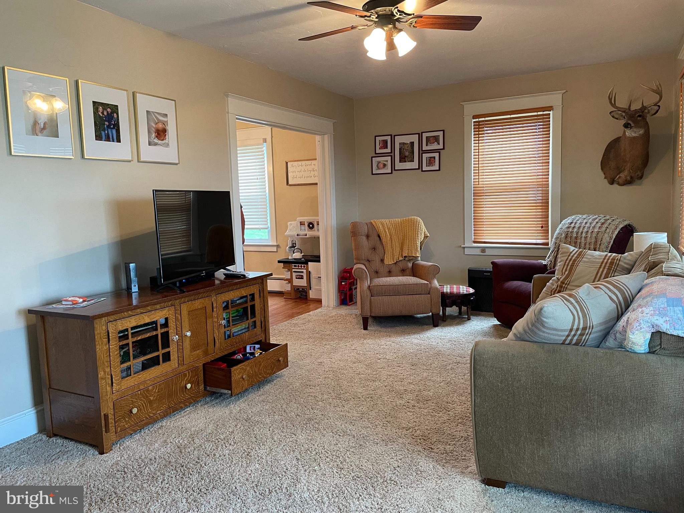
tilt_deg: -5.3
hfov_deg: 67.3
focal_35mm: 26
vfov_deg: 53.1
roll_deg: +1.7
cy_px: 256
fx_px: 514
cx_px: 342
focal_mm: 4.2
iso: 200
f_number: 1.6
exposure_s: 1/60
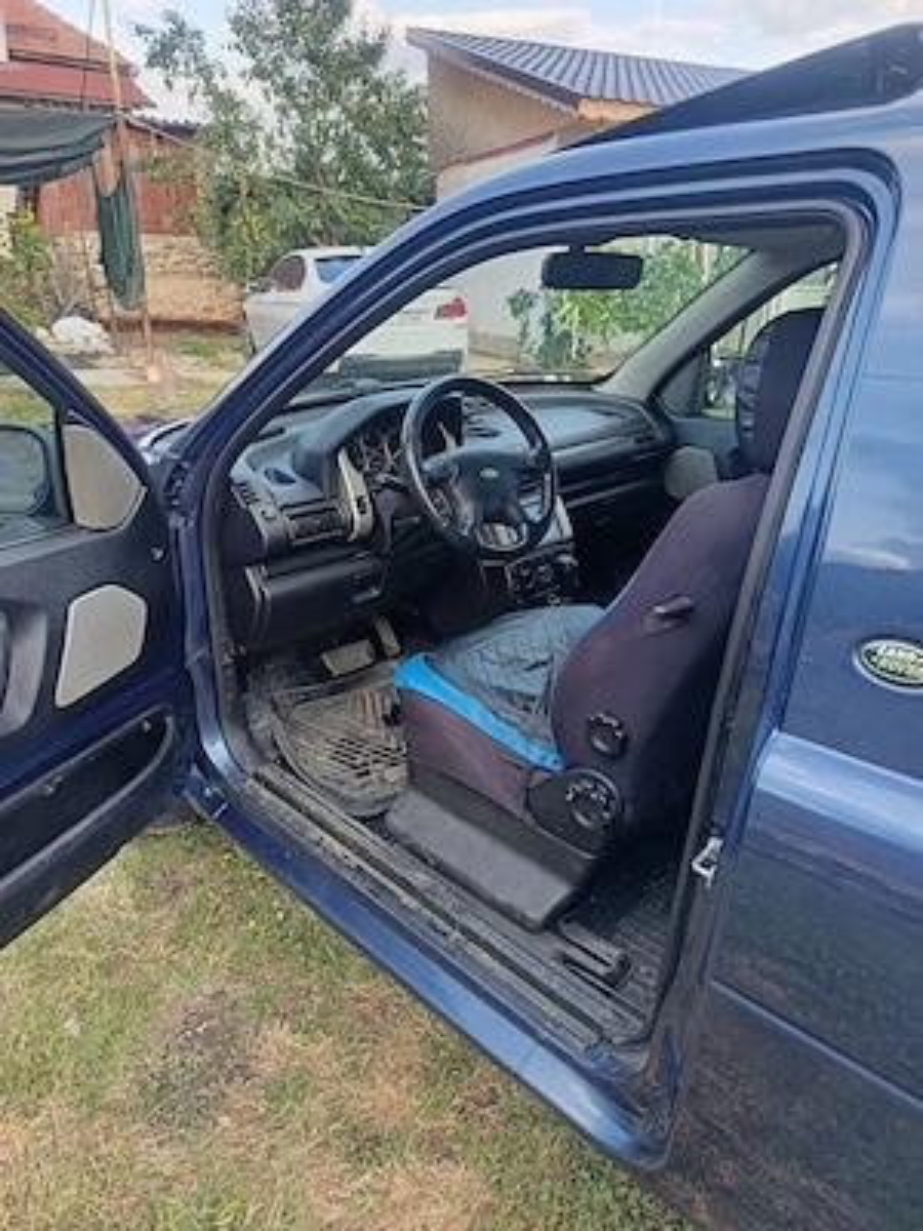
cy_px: 616
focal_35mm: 24
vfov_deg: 71.6
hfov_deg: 56.8
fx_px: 853
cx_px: 462
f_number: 1.75
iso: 384
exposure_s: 1/50
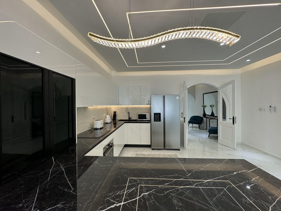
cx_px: 140
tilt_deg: -0.5
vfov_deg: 85.7
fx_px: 114
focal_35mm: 14
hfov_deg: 102.1
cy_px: 106
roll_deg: -0.2
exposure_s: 1/100
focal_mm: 2.22
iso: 50
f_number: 2.2
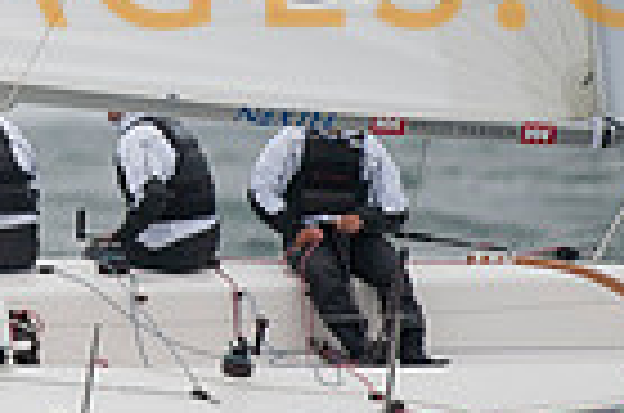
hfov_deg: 1.4
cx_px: -278
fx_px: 25992
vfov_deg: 0.9
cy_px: -63
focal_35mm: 1503
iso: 500
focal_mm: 360
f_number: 4
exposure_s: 1/1250
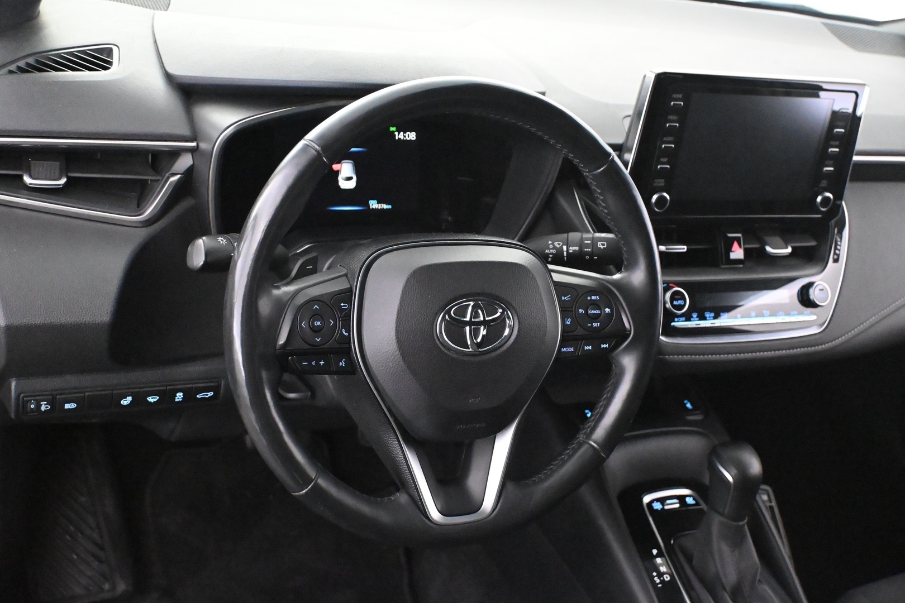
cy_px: 302
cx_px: 452
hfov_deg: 47.2
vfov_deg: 32.4
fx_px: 1037
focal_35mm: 41
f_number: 4.5
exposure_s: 1/60
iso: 12800
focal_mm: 27.5
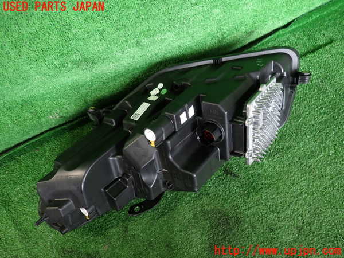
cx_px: 172
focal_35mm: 25
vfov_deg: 54.9
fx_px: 248
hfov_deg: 69.4
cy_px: 129
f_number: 2
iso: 200
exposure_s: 1/40
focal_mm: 4.5
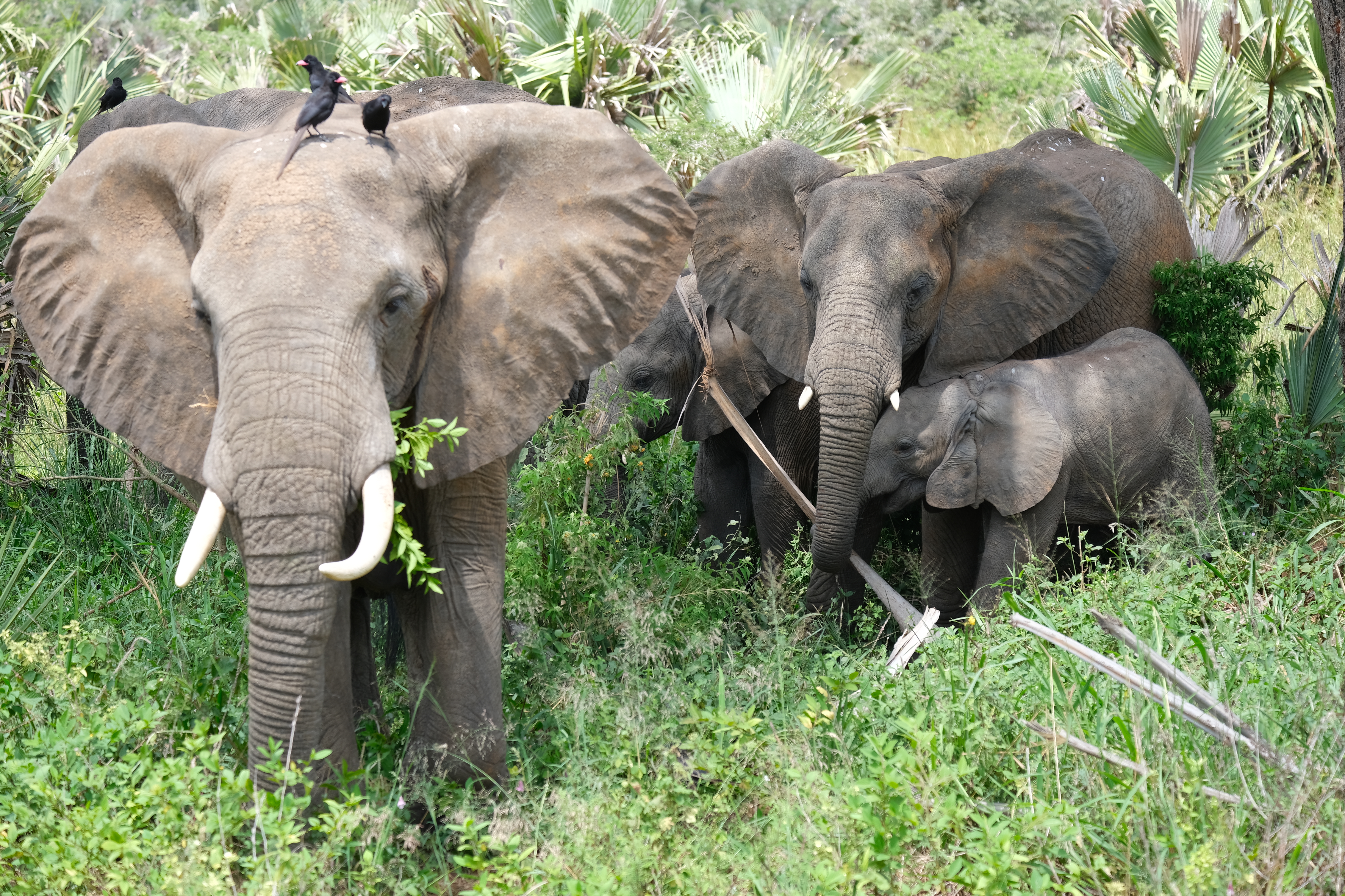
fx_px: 5342
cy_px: 448
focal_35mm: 143
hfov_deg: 14.3
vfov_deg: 9.6
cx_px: 672
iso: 160
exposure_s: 1/220
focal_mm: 95
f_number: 5
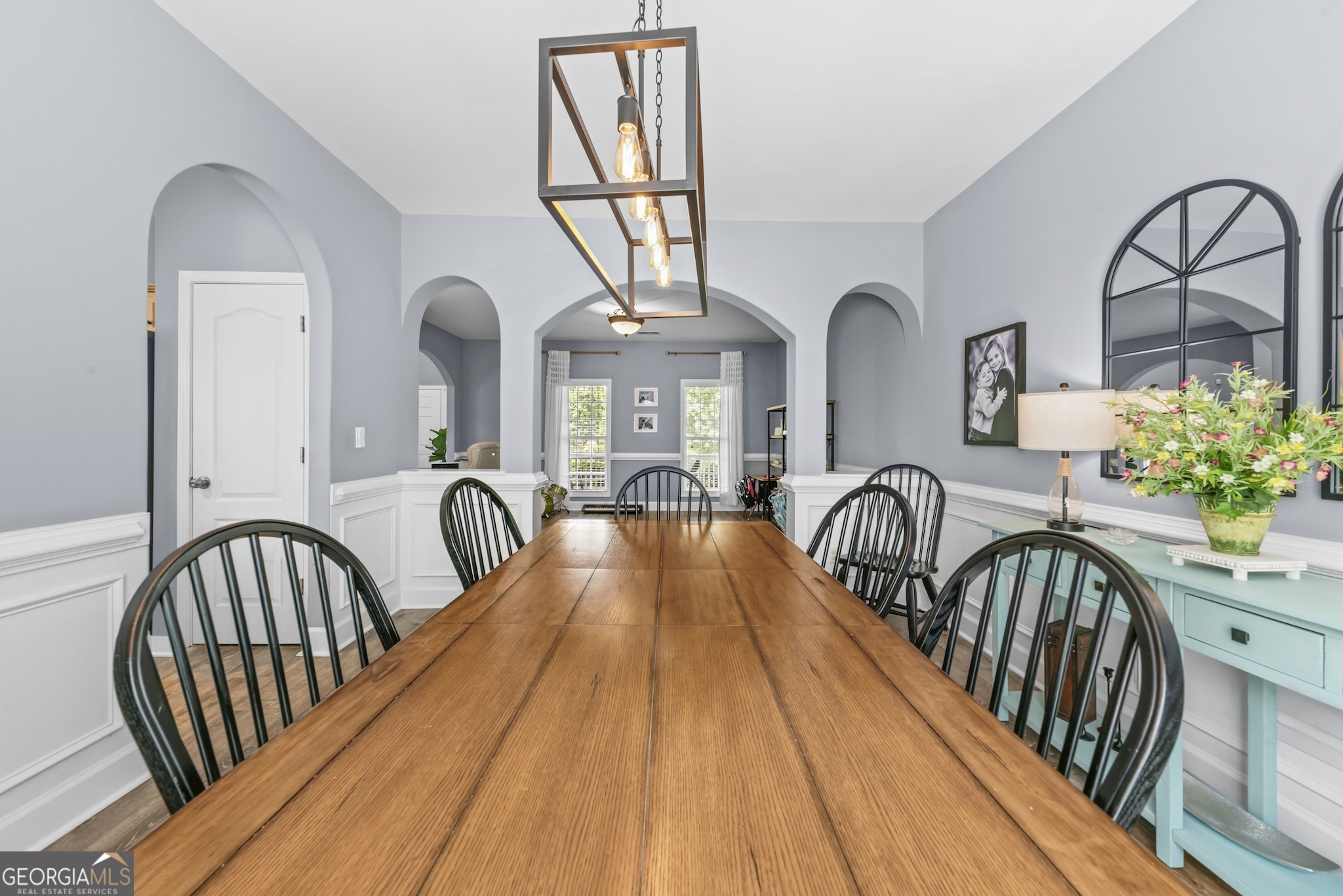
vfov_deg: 90.1
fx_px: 448
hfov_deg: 112.6
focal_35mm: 12
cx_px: 672
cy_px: 448
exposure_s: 1/2
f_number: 11
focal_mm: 12
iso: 200
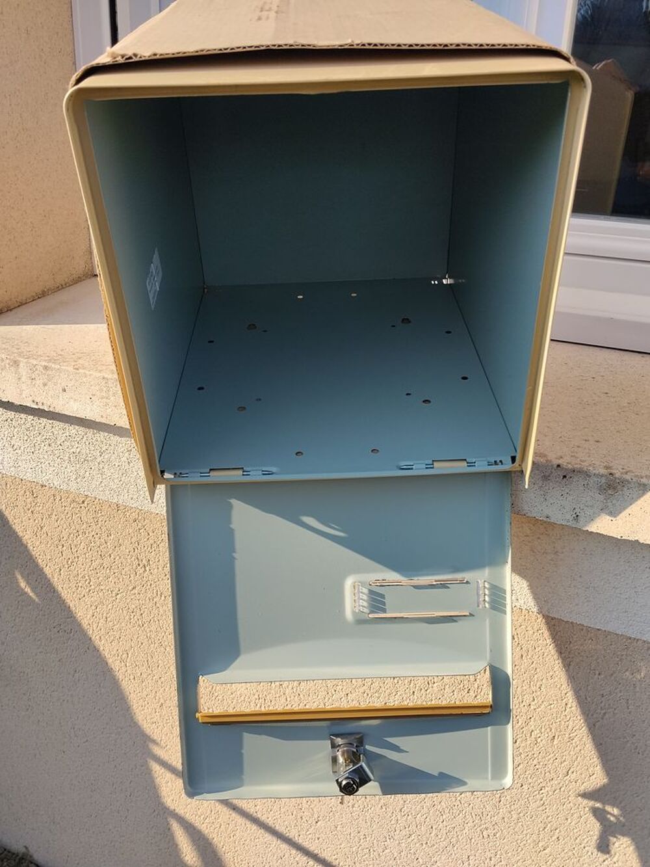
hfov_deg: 48.2
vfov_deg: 61.7
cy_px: 434
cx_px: 325
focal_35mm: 29
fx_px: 726
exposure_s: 1/982
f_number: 1.8
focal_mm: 4.22
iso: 50
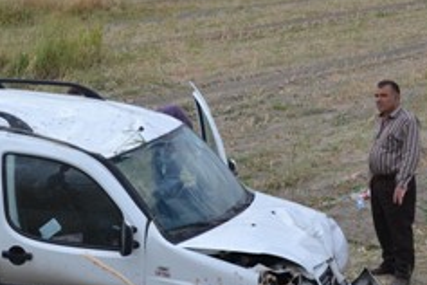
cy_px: 178
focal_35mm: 102
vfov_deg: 13.4
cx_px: 79
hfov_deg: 19.8
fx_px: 1210
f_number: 7.1
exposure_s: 1/200
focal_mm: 36
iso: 100
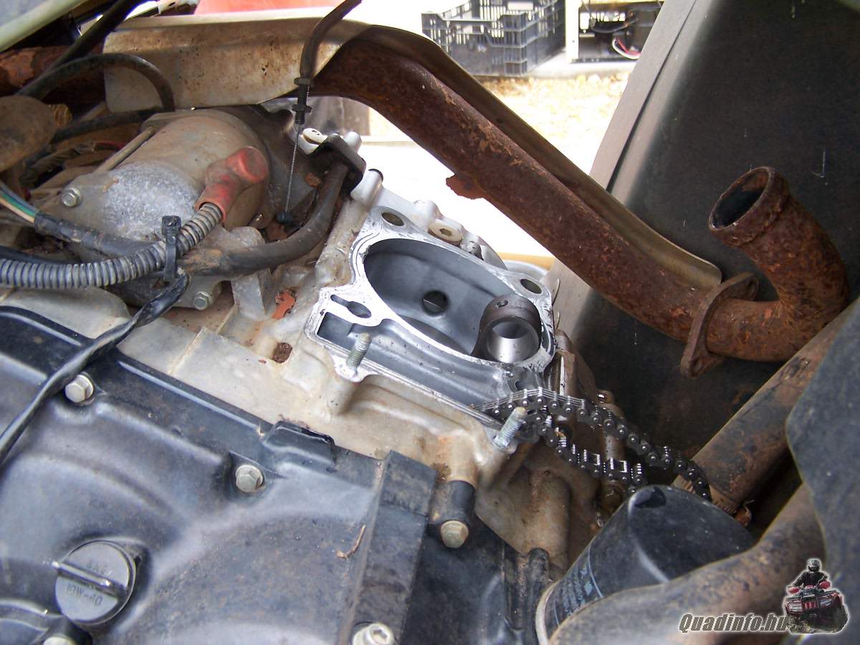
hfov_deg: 49.0
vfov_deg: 37.7
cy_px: 322
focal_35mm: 38
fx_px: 944
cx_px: 430
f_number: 2.8
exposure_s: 1/125
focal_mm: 6.3
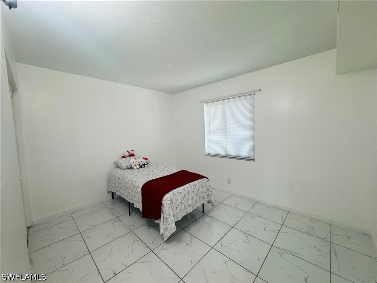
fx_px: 152
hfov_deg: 102.1
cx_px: 188
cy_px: 142
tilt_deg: -3.9
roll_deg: +1.8
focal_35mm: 14
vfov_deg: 85.7
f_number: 2.2
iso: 160
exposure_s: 1/120
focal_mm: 2.22
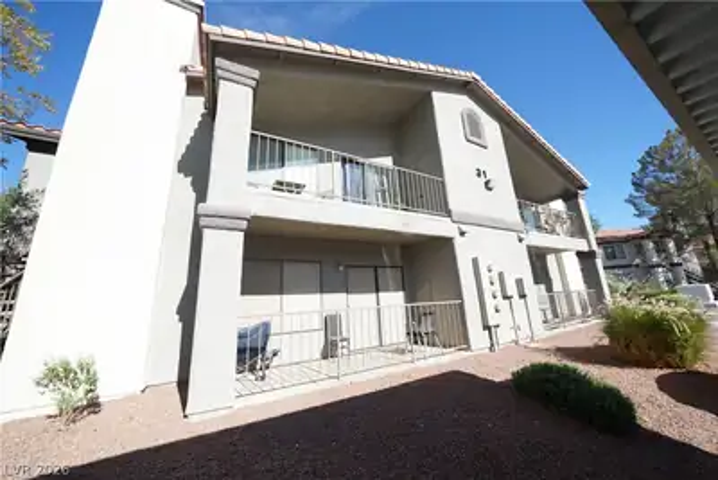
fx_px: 239
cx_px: 359
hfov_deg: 112.6
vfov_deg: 90.1
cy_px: 240
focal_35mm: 12
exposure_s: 1/125
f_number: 10
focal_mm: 12
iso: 160
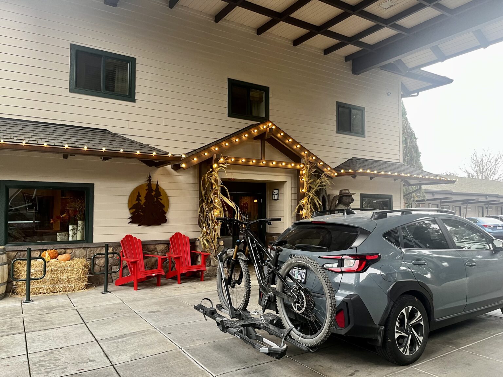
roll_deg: -0.1
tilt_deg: +2.4
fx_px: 378
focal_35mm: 26
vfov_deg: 53.1
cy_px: 188
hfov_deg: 67.3
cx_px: 252
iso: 100
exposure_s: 1/60
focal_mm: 5.1
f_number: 1.6
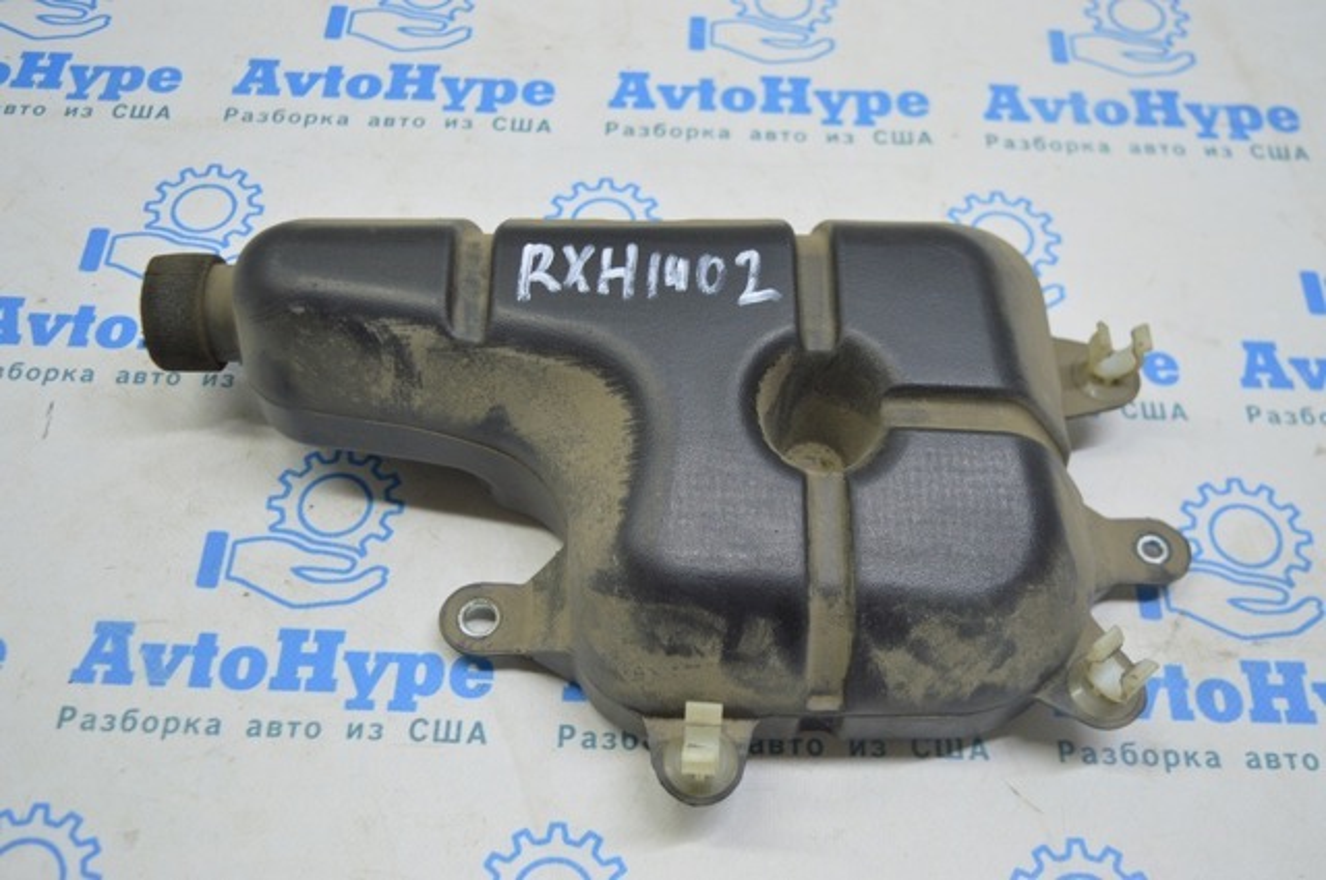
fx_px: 1435
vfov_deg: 34.1
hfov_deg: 49.6
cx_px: 663
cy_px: 440
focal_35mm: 39
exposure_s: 1/40
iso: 400
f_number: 4
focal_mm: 26
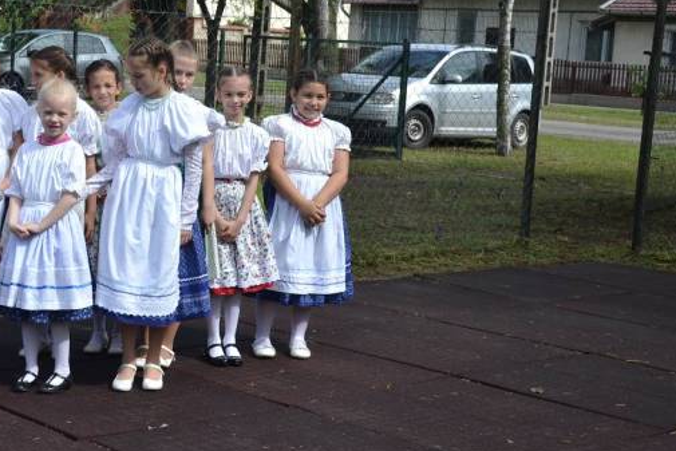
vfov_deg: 18.0
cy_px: 203
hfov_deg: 26.2
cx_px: 150
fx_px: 1427
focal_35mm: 76
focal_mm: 32
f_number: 5.6
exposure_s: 1/1250
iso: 400
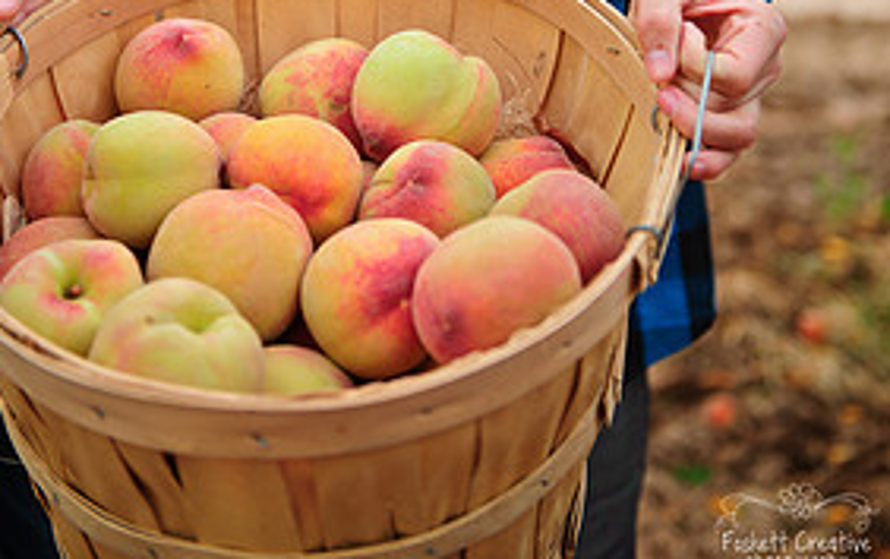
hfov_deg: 28.2
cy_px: -92
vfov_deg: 17.2
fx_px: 1773
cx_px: 424
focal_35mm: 73
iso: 200
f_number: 2.8
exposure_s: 1/160
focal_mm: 45
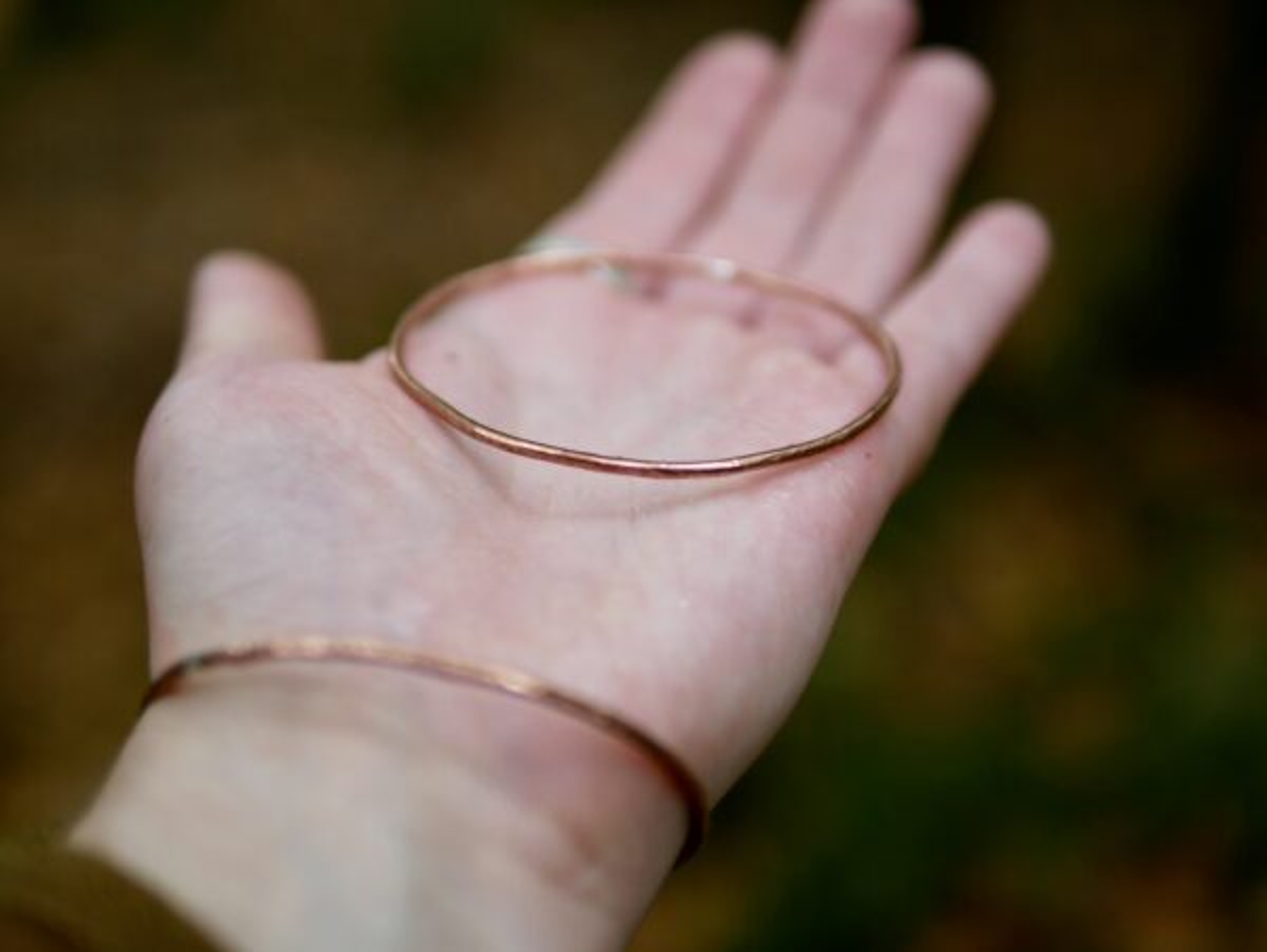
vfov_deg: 29.1
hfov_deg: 38.2
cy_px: 476
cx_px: 634
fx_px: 1832
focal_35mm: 50
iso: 200
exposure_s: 1/80
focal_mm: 25
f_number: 1.4
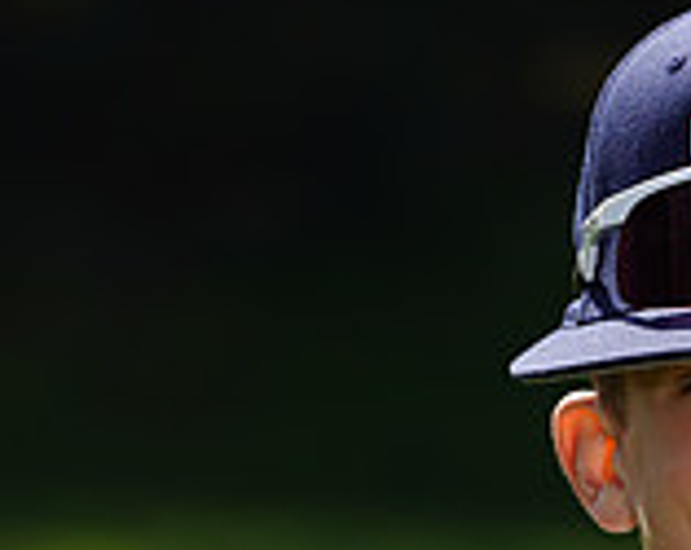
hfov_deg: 2.5
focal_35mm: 779
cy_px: 1003
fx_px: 15902
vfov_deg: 2.0
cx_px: 711
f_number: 8
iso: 100
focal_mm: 224
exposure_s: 1/250
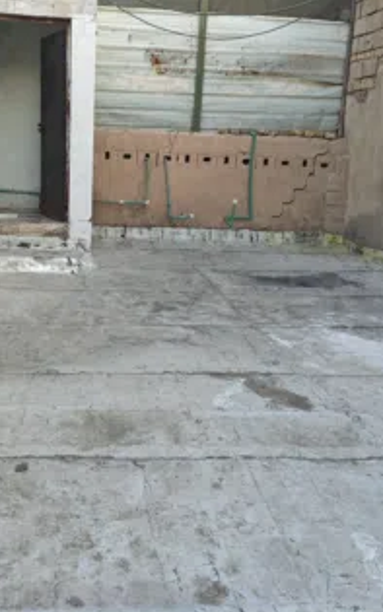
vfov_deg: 54.7
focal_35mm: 35
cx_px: 128
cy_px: 231
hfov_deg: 35.9
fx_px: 584
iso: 50
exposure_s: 1/162
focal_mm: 4.94
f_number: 1.59
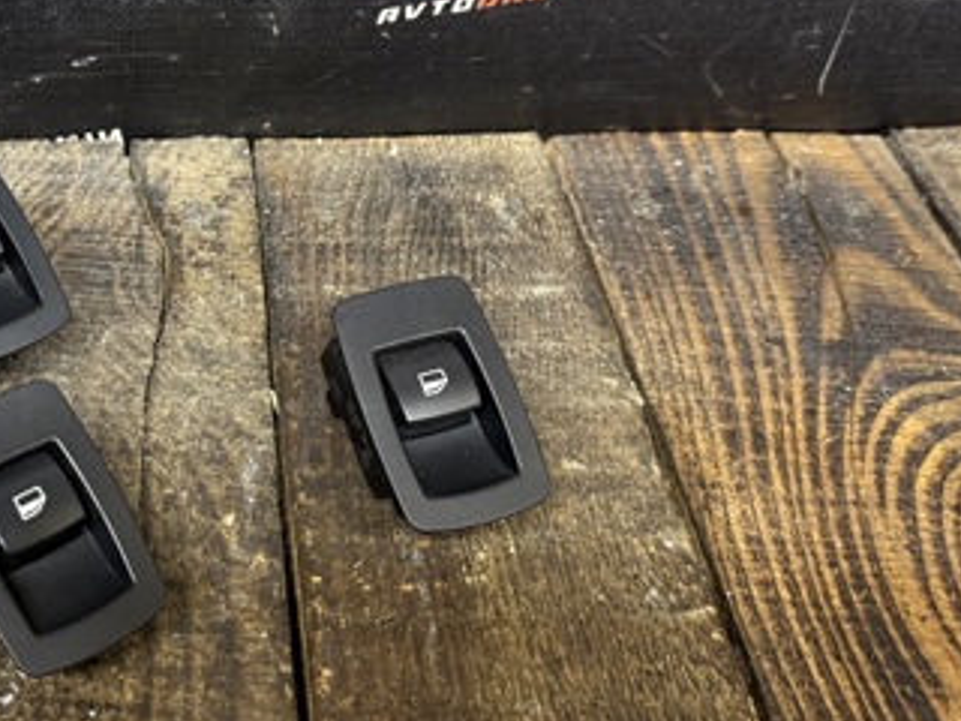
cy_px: 294
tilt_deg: -40.7
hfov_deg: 37.8
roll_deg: +1.5
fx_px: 1333
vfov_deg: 30.2
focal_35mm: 48
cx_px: 153
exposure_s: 1/50
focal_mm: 6.76
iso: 250
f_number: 1.78
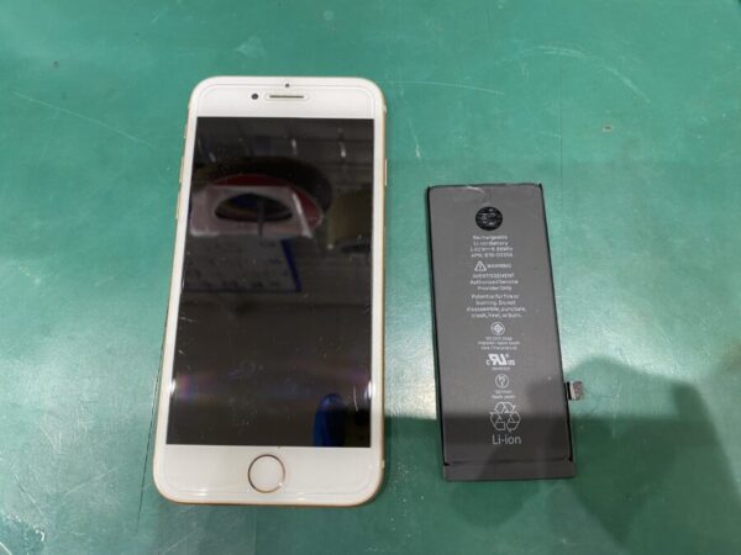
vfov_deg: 53.1
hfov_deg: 67.3
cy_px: 278
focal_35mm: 26
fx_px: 557
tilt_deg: -76.7
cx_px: 370
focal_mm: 4.25
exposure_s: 1/50
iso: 80
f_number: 1.8
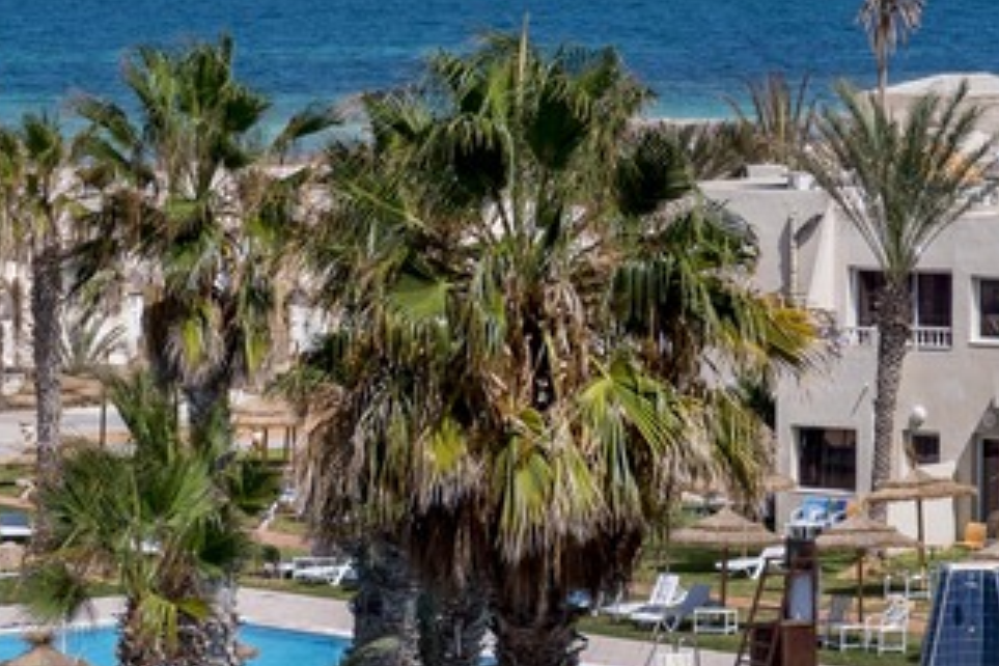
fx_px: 5744
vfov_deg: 6.6
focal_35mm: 207
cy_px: 574
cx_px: 112
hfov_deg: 9.9
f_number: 13
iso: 250
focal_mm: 55
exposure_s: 1/350
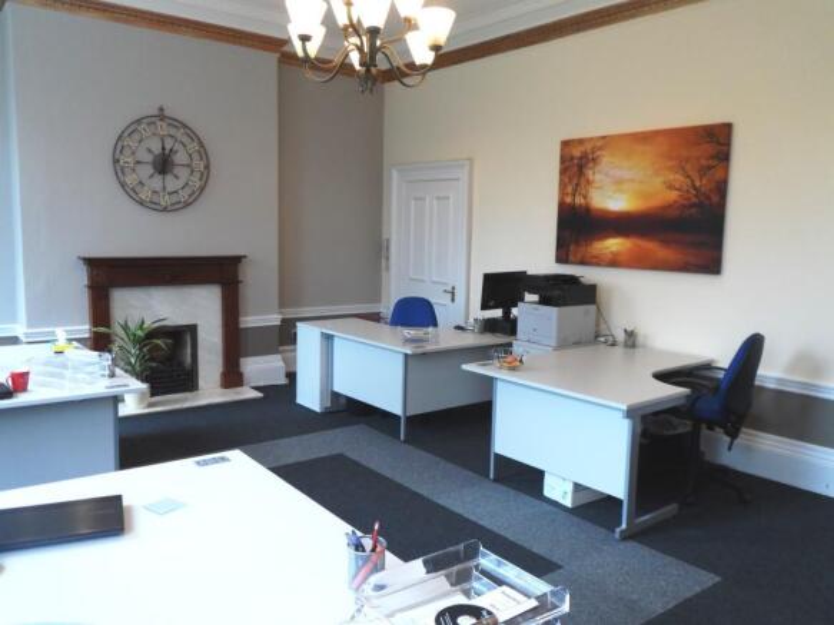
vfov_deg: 49.7
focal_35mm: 28
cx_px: 417
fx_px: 674
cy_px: 312
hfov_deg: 63.5
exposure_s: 1/30
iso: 200
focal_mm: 4.9
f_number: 3.1
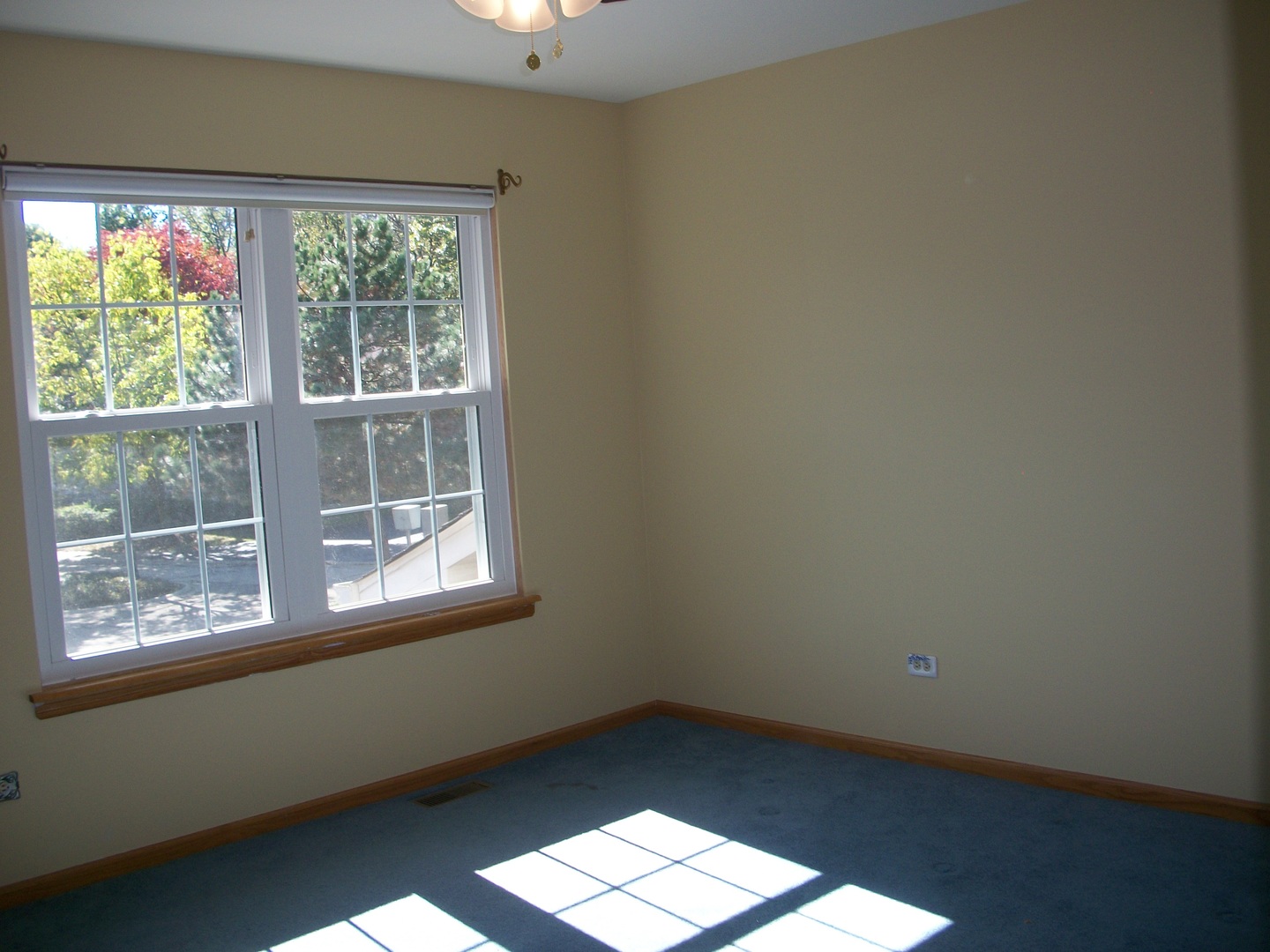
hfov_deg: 52.6
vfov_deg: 40.7
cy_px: 476
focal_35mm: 35
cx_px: 635
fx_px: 1284
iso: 80
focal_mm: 6.3
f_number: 3.1
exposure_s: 1/100
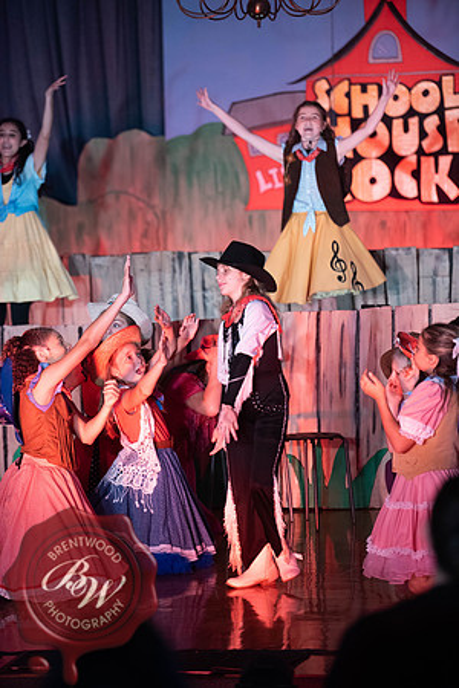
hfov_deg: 9.5
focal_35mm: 145
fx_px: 2773
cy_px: 344
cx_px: 230
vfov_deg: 14.2
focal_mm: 145
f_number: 2.8
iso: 1400
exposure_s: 1/160
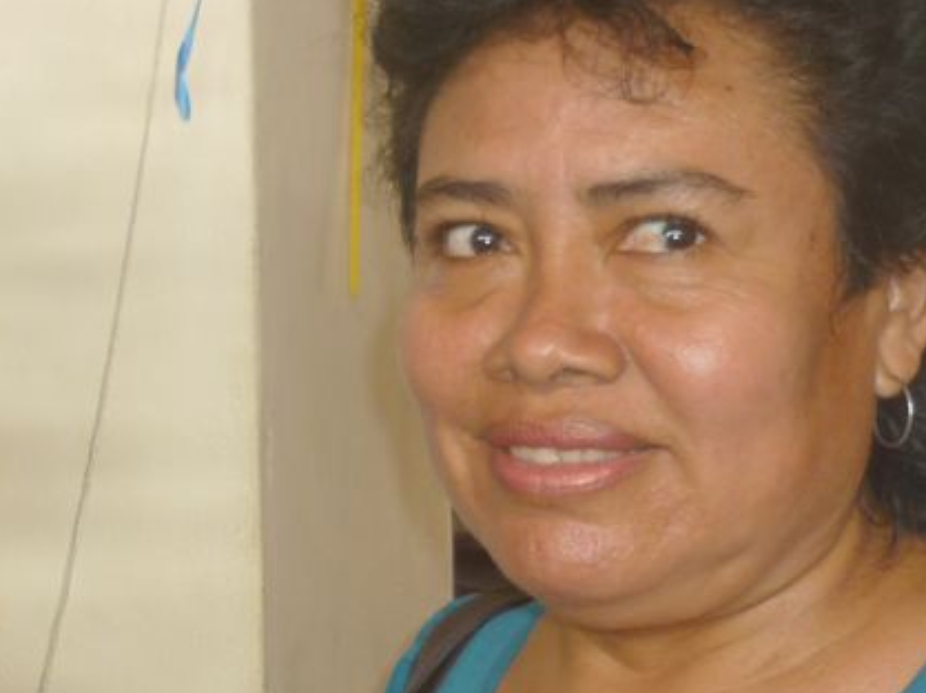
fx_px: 2112
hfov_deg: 24.2
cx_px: 146
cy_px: 540
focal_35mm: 79
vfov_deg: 18.5
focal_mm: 5.5
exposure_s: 1/30
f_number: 2.8
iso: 100
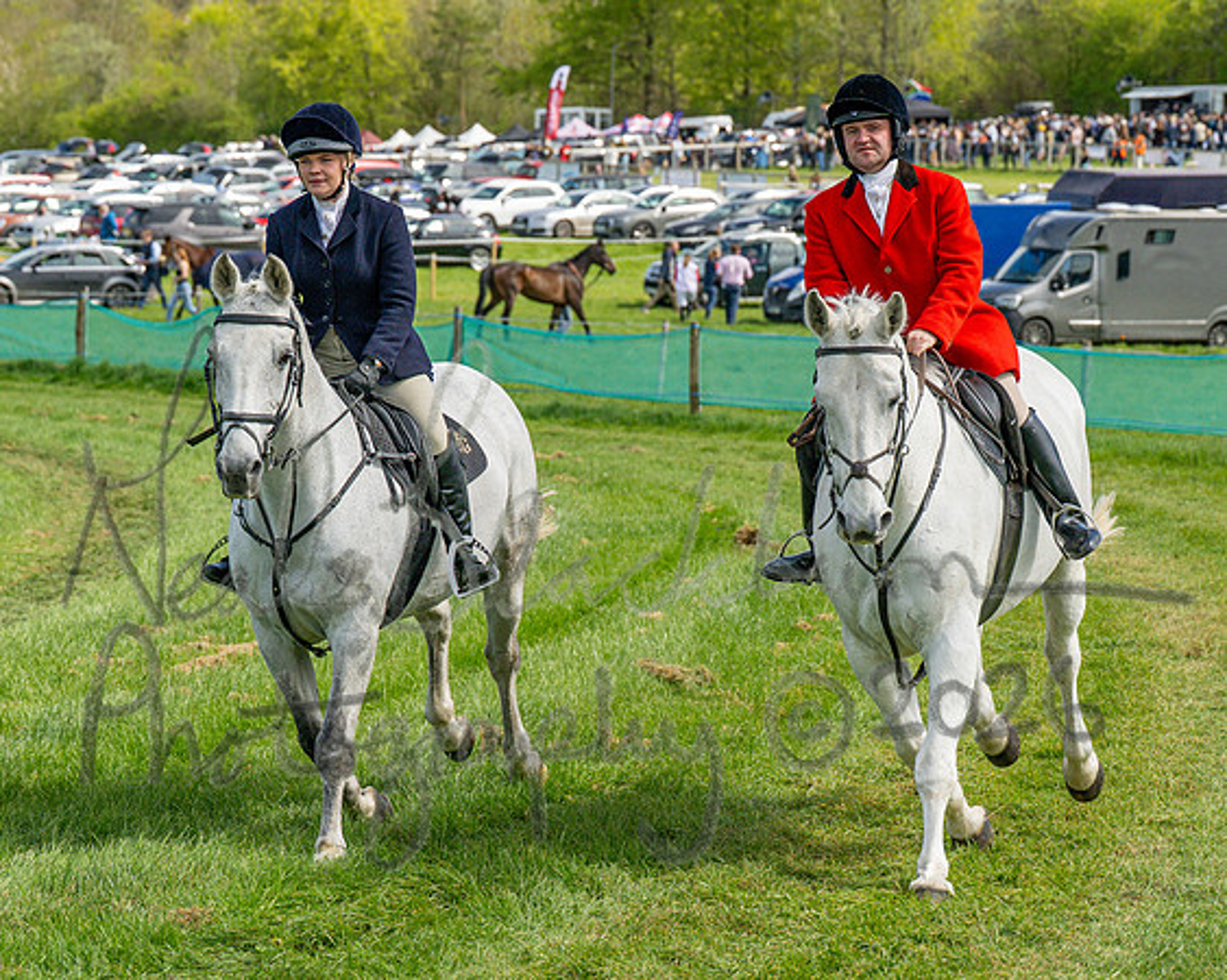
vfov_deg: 11.0
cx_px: 594
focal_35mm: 140
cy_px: 534
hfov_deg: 13.8
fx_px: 5072
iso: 400
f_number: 4
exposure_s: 1/3200
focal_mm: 70
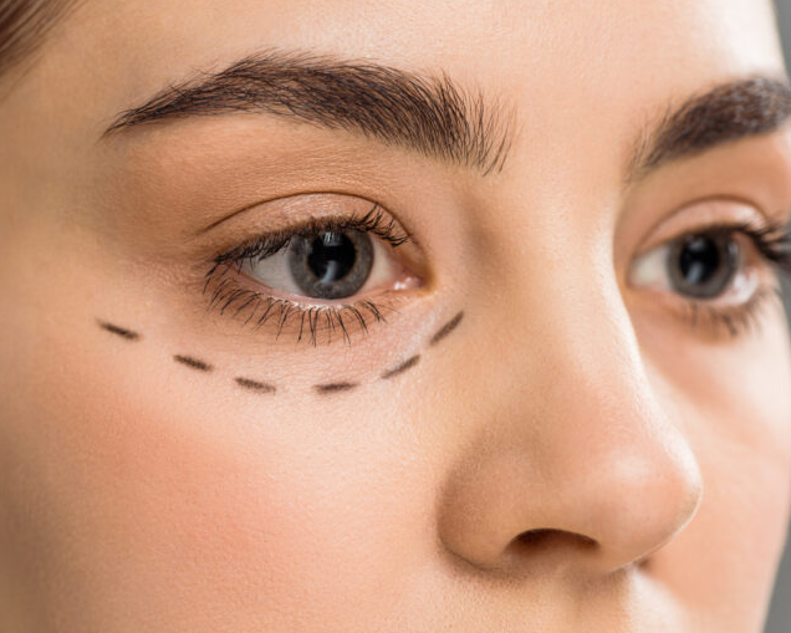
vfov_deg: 13.0
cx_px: 333
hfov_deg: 16.2
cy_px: 315
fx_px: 2786
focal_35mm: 119
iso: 125
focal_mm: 105
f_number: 5.6
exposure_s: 1/160
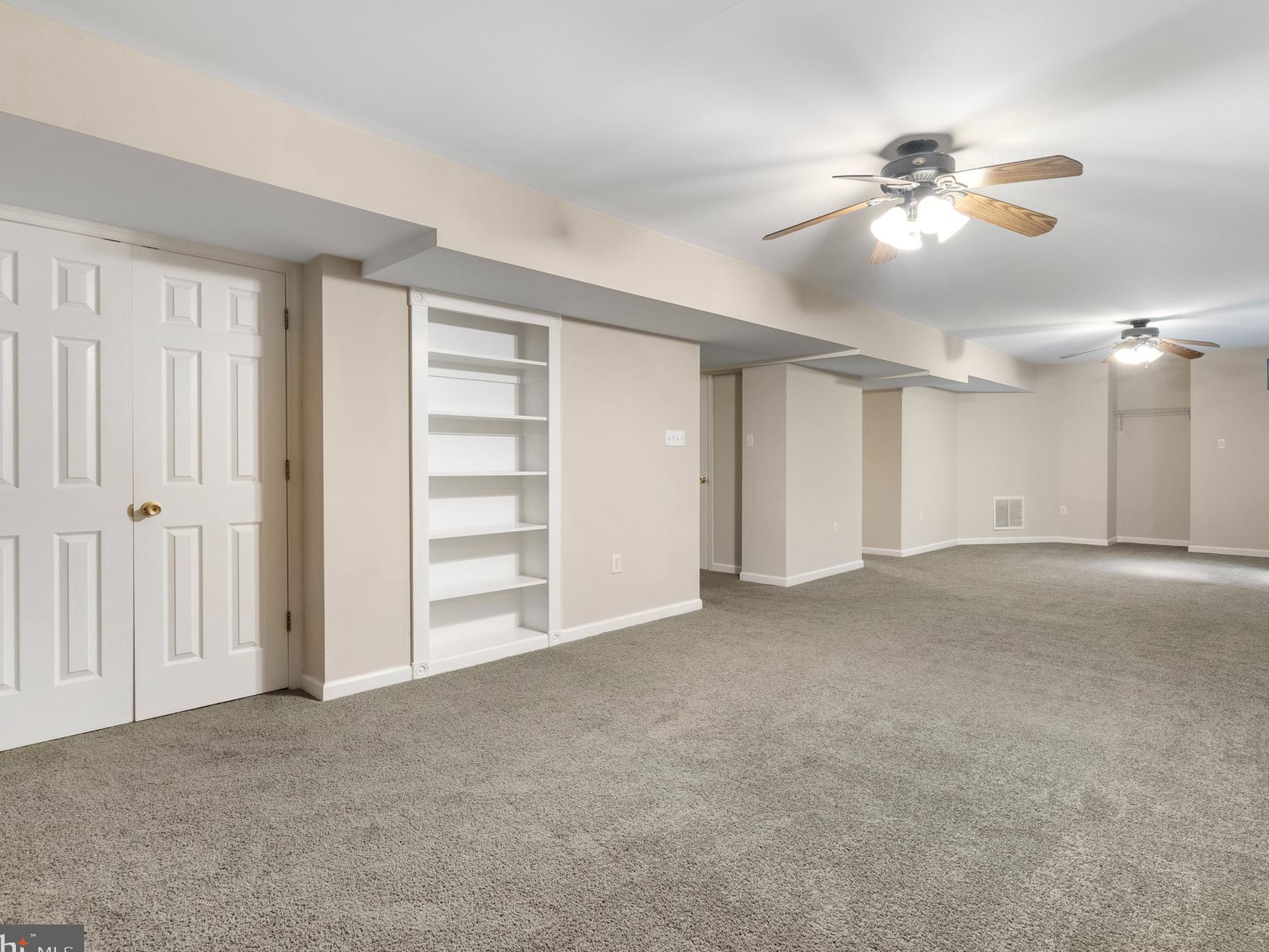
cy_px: 482
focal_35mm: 18
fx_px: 660
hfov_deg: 87.7
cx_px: 667
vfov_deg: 71.6
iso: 1250
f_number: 8
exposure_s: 1/160
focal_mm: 16
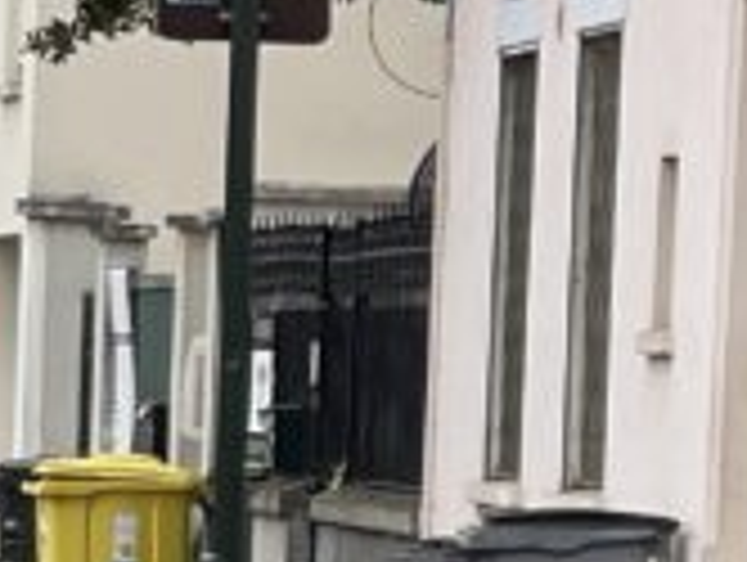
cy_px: 859
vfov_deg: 3.8
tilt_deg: -3.7
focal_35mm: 394
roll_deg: -1.6
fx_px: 8515
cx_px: -202
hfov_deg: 5.0
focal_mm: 7.5
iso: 20
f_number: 2.2
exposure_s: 1/444
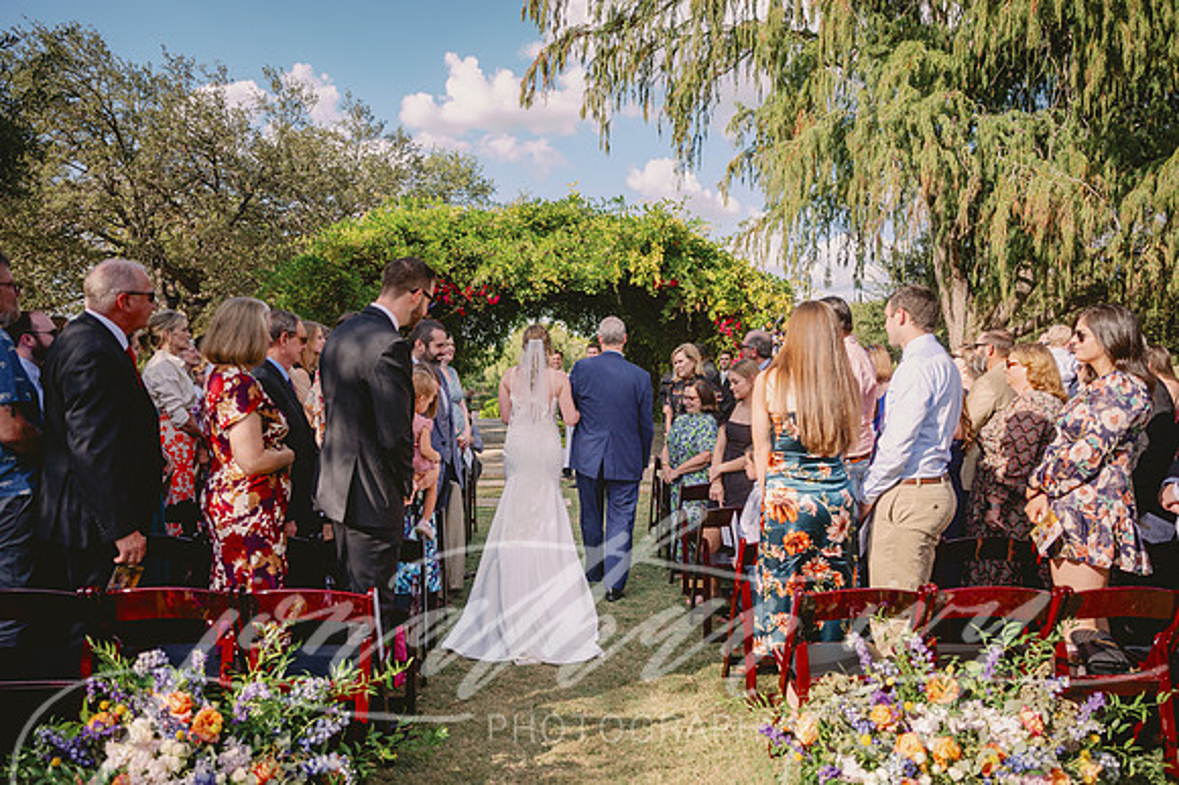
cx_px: 590
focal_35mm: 26
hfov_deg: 70.5
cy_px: 392
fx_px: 835
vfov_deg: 50.4
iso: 125
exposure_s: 1/4000
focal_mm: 25.5
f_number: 2.8
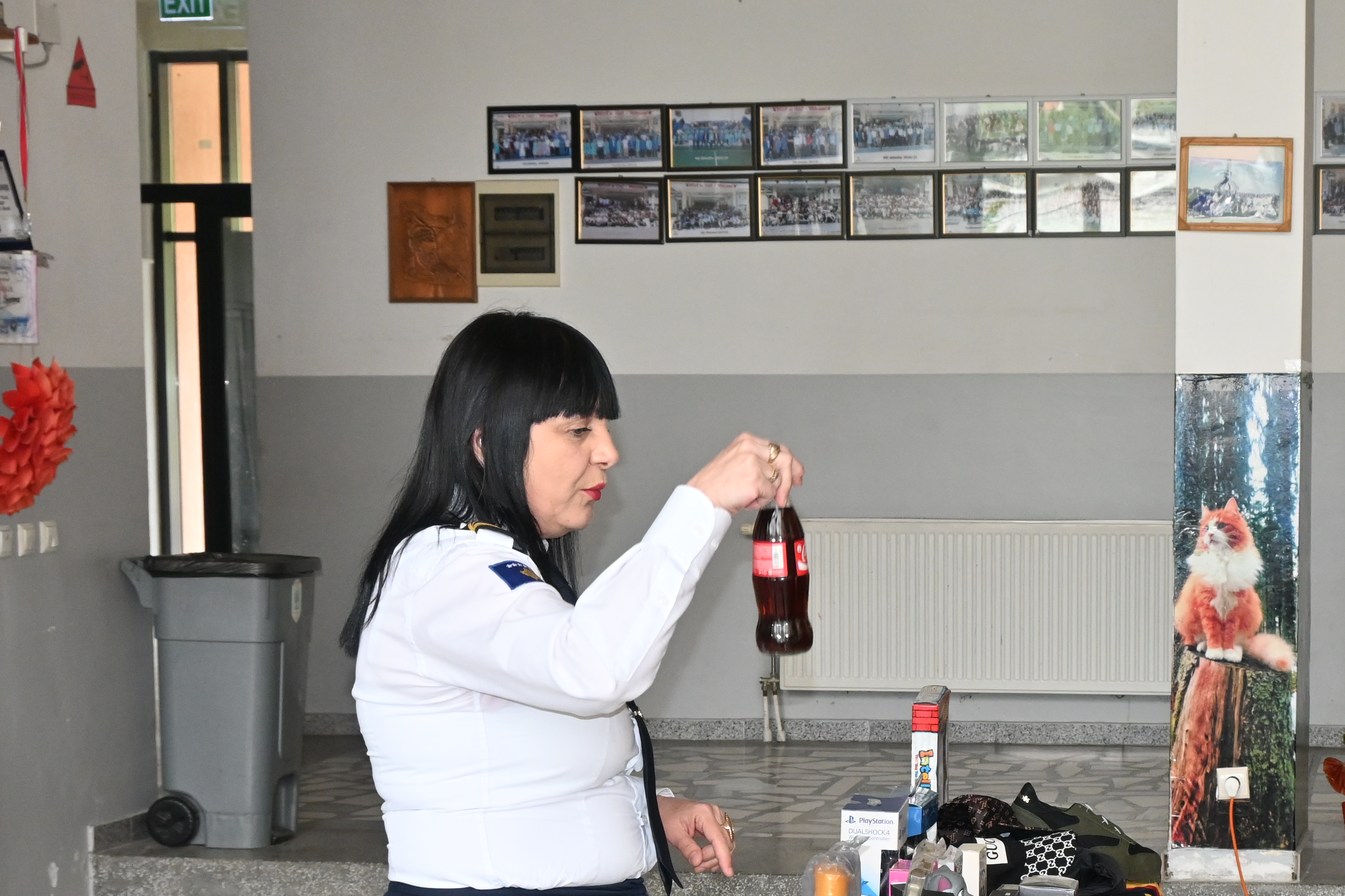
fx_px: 3026
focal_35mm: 81
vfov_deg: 16.7
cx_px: 1012
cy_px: 705
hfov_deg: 24.8
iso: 1100
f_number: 6.3
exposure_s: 1/125
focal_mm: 30
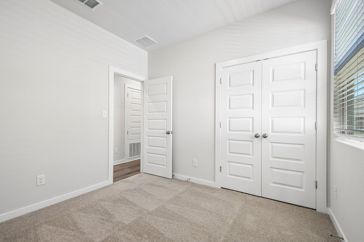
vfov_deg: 77.3
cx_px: 182
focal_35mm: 15
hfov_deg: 100.4
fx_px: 152
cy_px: 121
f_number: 8
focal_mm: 10
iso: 400
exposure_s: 1/20
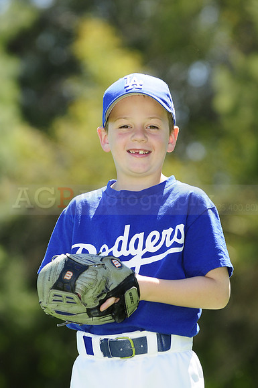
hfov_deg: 6.1
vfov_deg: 9.2
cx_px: 129
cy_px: 194
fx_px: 2426
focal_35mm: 225
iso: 200
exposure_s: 1/640
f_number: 4
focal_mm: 150
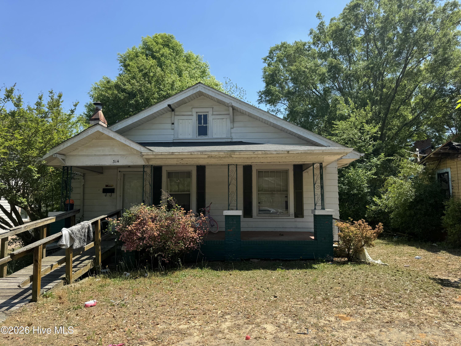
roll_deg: -0.2
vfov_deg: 56.8
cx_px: 230
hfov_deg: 71.6
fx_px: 320
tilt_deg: +3.6
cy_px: 173
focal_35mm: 24
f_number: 1.78
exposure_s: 1/2604
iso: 80
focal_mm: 6.76
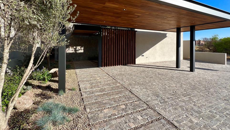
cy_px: 47
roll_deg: +1.5
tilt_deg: -0.4
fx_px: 92
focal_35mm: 15
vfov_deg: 69.2
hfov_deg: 103.0
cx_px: 118
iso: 32
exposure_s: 1/747
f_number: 1.8
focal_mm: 1.57
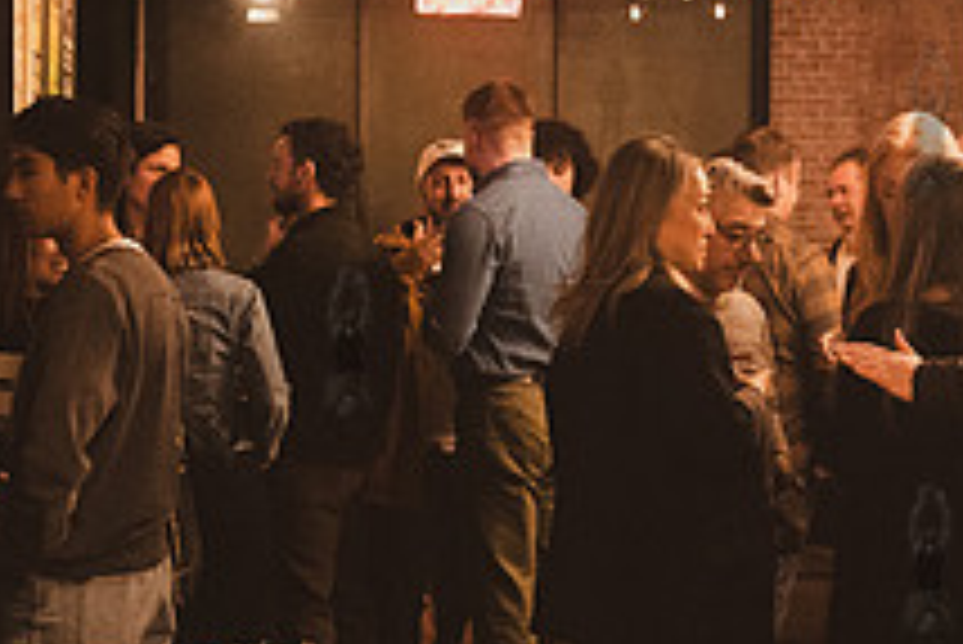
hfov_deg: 20.5
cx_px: 346
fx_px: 2650
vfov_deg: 13.8
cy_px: 336
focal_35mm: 99
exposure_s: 1/125
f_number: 3.5
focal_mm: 35
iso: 8000
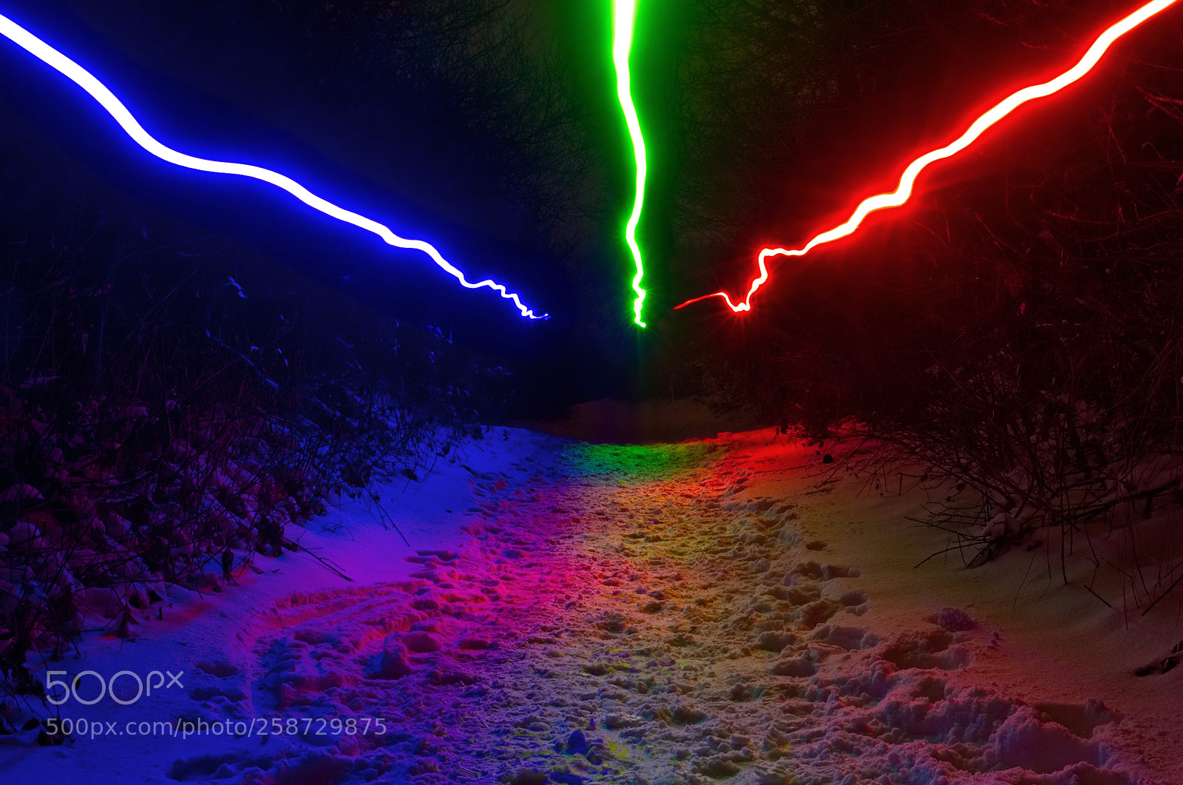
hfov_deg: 53.2
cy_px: 392
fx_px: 1181
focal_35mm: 36
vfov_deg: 36.7
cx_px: 592
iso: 100
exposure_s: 20
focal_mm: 24
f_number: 11
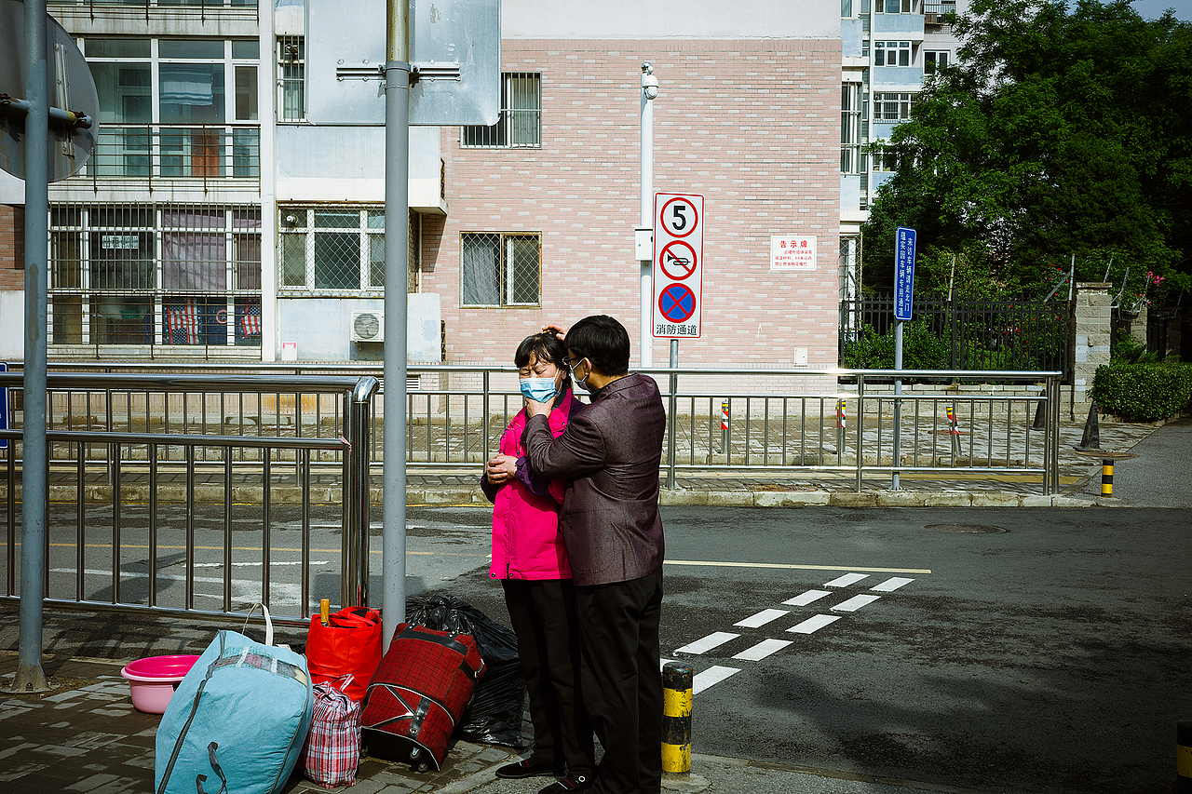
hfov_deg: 48.5
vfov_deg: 33.4
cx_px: 596
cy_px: 397
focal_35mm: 40
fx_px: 1324
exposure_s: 1/320
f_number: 10
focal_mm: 26
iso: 200
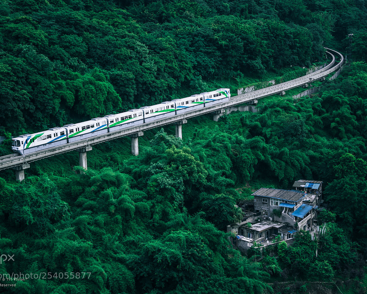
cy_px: 148
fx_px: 597
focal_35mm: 55
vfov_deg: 27.6
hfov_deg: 34.1
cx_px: 169
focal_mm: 48
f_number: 4.2
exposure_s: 1/500
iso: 400
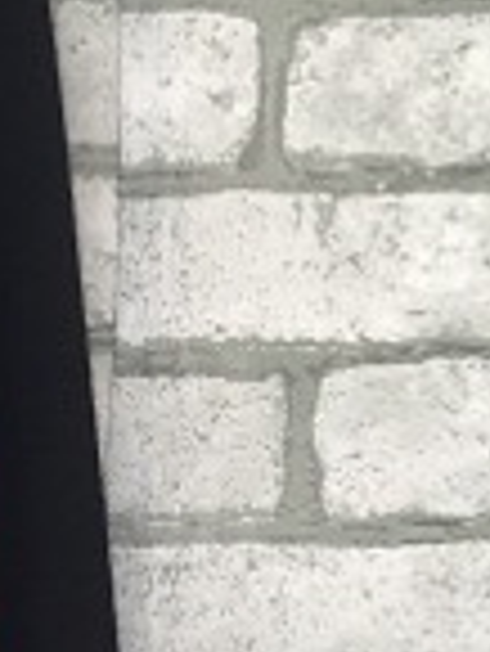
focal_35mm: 200
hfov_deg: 6.8
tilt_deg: +0.4
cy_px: 980
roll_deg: -0.9
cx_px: -953
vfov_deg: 9.6
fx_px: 3769
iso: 25
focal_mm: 4.15
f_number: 2.2
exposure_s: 1/50
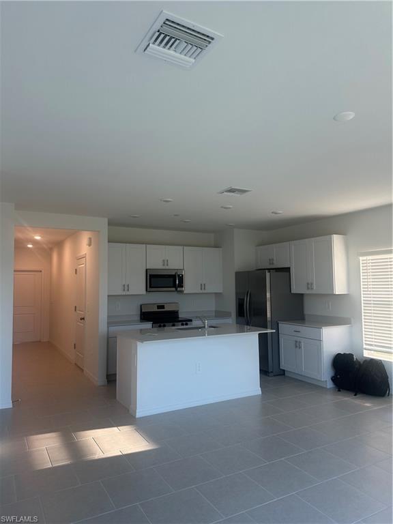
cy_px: 262
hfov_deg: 56.8
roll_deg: -0.1
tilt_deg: +5.1
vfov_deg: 71.6
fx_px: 363
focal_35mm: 24
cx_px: 196
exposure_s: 1/120
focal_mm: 6.86
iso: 80
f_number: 1.78
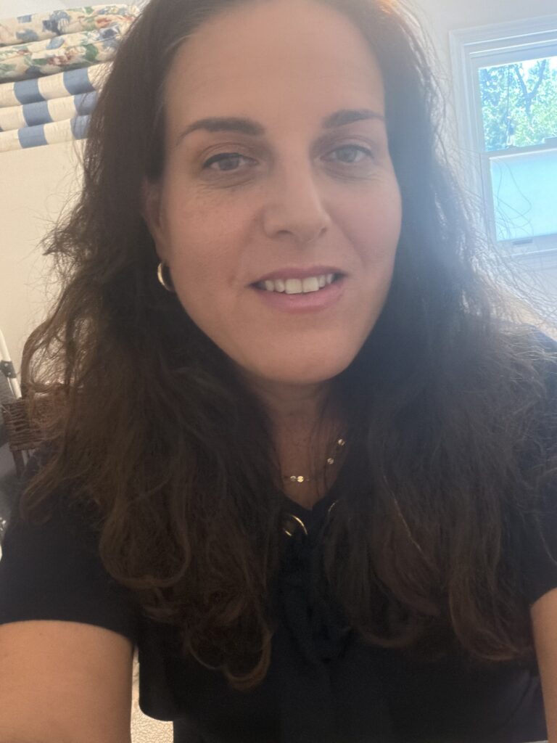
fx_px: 644
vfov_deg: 60.0
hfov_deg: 46.8
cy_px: 372
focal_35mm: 30
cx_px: 278
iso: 320
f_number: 1.9
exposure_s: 1/40
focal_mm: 2.71
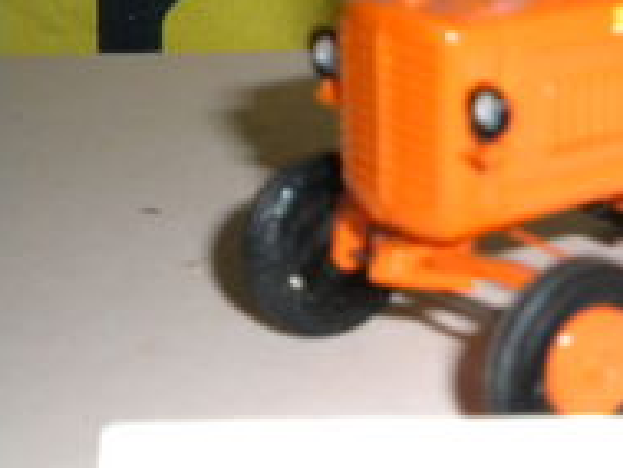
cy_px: 277
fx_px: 1981
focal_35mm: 110
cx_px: 656
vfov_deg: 13.5
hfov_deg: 17.4
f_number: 3.9
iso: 400
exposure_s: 1/30
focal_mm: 9.3
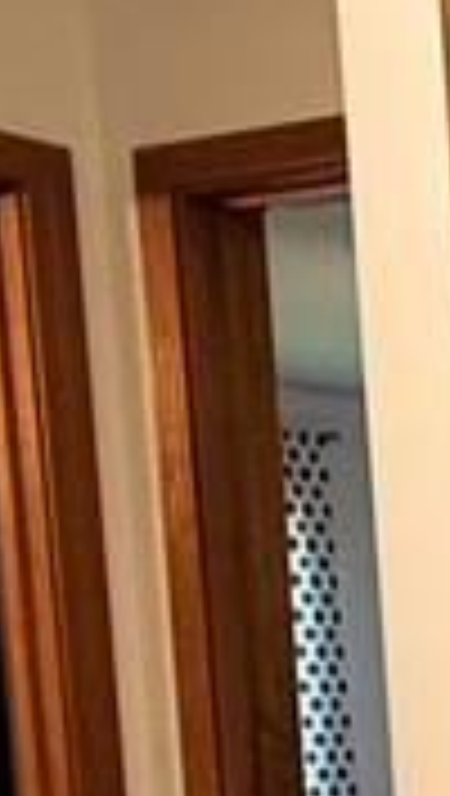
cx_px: 1544
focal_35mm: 88
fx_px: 1861
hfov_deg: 9.2
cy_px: 841
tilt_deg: -4.8
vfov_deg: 23.0
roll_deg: +0.6
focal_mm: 2.22
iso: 200
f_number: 2.2
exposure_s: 1/60
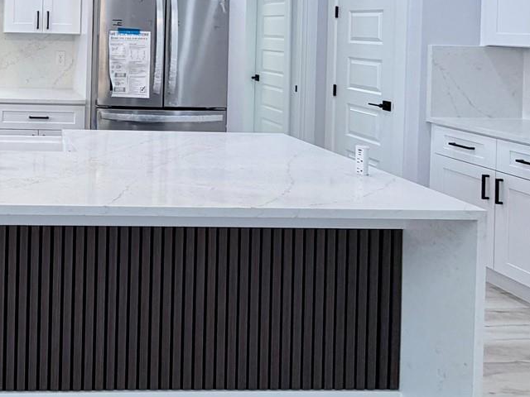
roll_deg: -1.0
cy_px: 25
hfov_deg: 45.0
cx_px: 6
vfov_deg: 37.5
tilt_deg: -0.1
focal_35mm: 35
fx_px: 536
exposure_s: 1/120
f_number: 2.2
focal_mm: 2.22
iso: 125
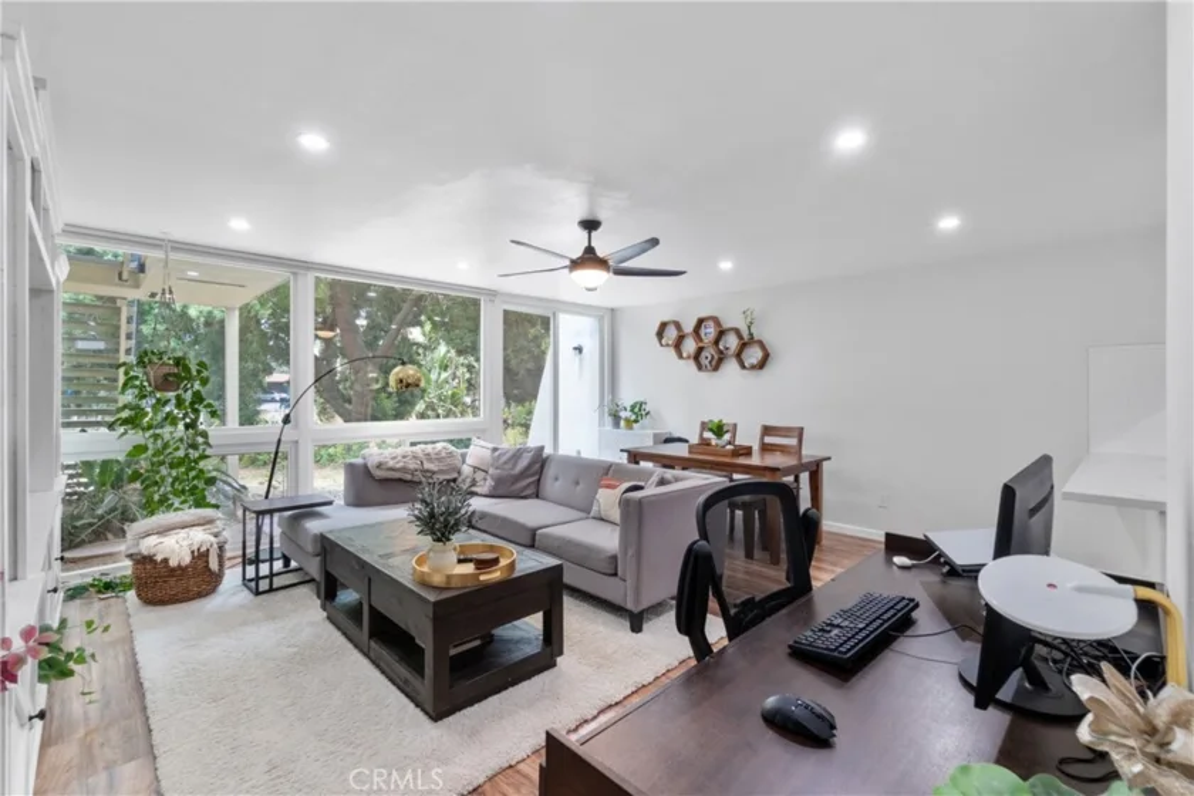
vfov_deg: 77.3
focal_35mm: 15
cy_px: 398
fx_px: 497
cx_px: 597
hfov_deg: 100.4
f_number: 11
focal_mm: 10
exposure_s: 1/5
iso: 640
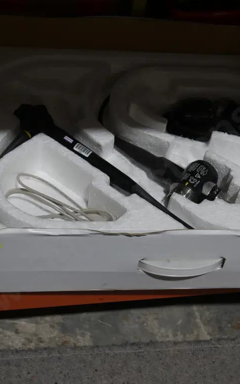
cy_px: 194
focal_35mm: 60
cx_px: 142
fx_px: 628
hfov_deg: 21.6
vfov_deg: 34.0
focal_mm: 21
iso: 200
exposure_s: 1/60
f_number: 4.6
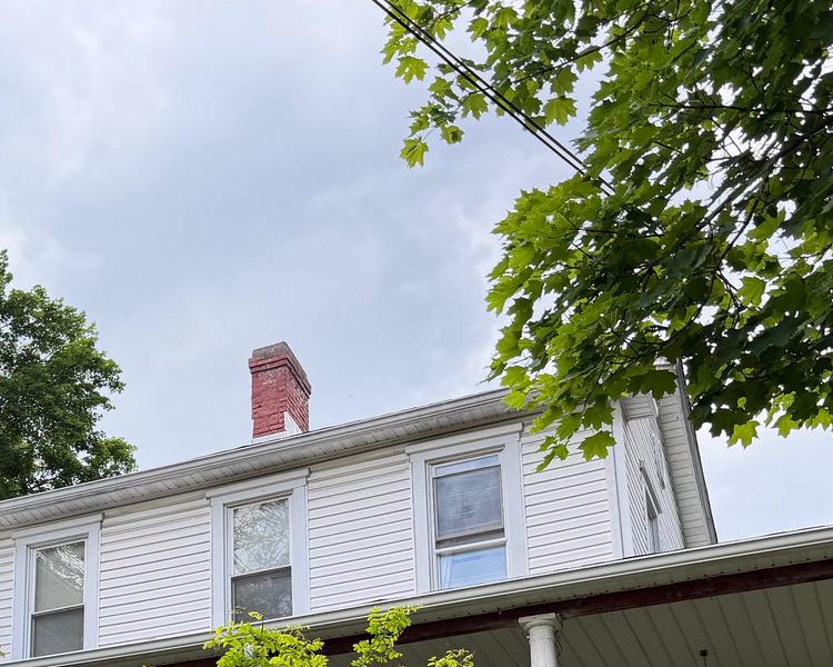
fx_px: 1578
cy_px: 749
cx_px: 124
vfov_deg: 22.4
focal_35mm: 64
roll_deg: -0.8
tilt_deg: +18.8
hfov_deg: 28.7
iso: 100
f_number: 1.78
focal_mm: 6.76
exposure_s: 1/909
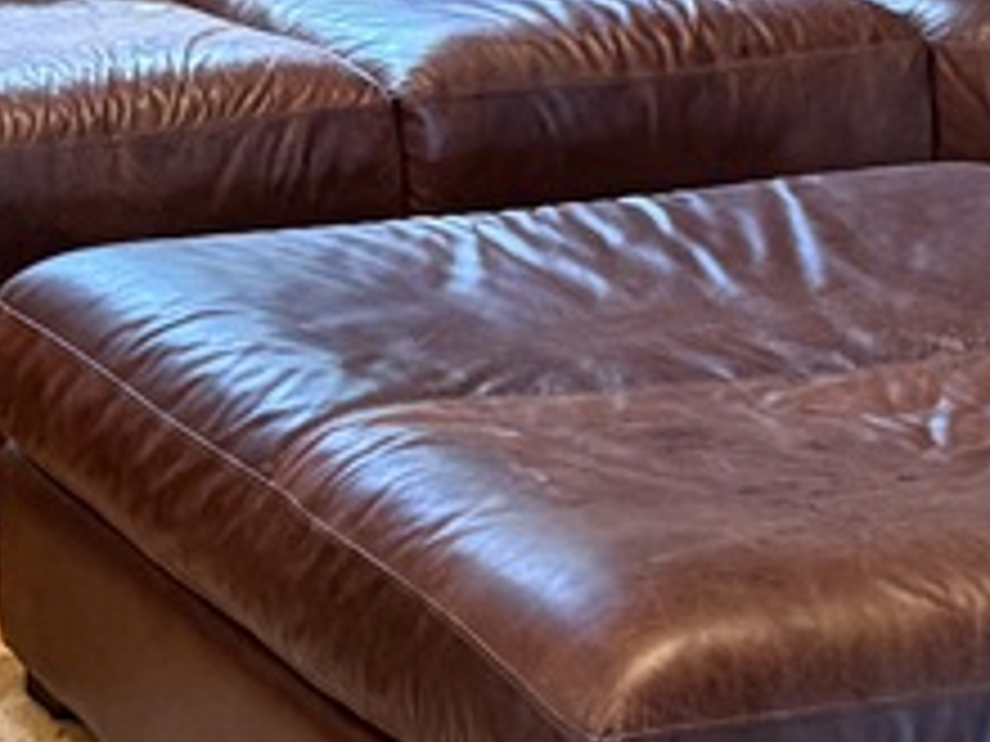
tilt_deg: -1.6
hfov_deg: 12.5
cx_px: 162
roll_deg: -0.8
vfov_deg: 8.8
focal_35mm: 157
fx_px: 4490
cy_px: -877
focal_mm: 6.76
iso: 640
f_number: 1.78
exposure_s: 1/60
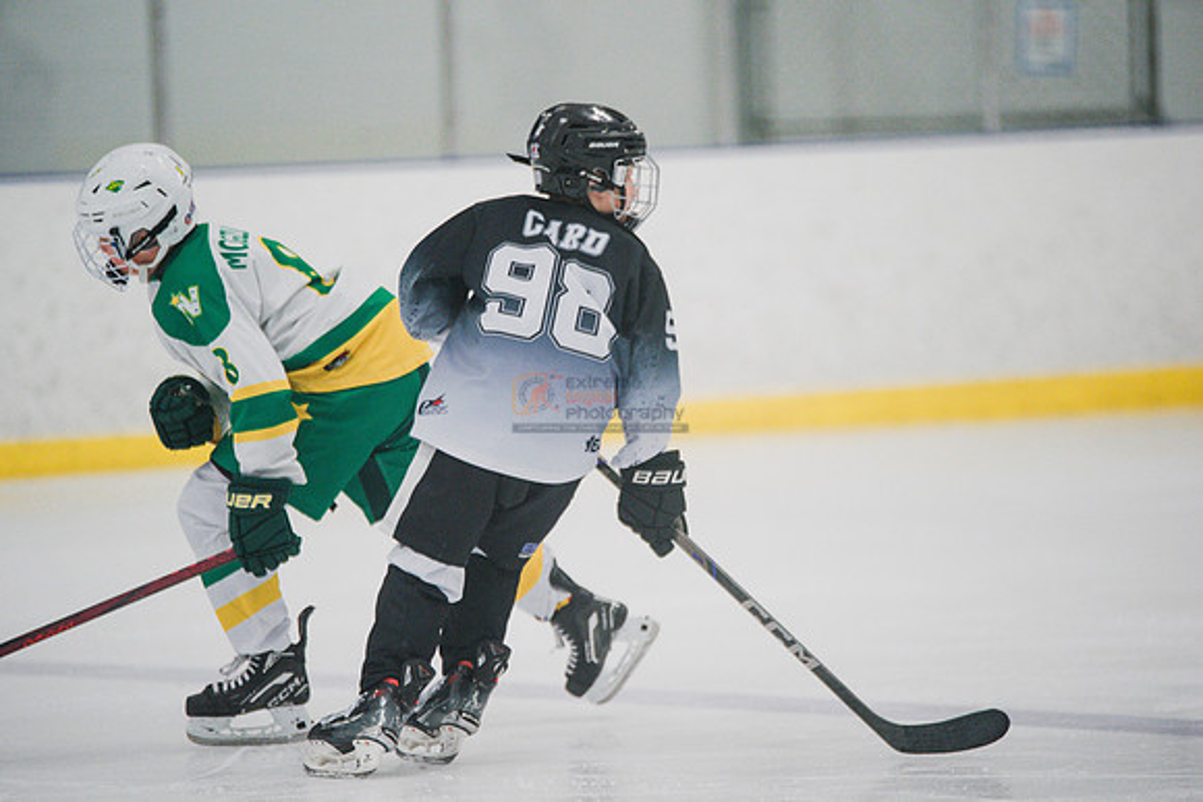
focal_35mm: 300
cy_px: 401
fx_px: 10027
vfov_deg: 4.6
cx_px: 602
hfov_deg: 6.9
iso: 3200
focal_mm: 300
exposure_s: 1/800
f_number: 3.2
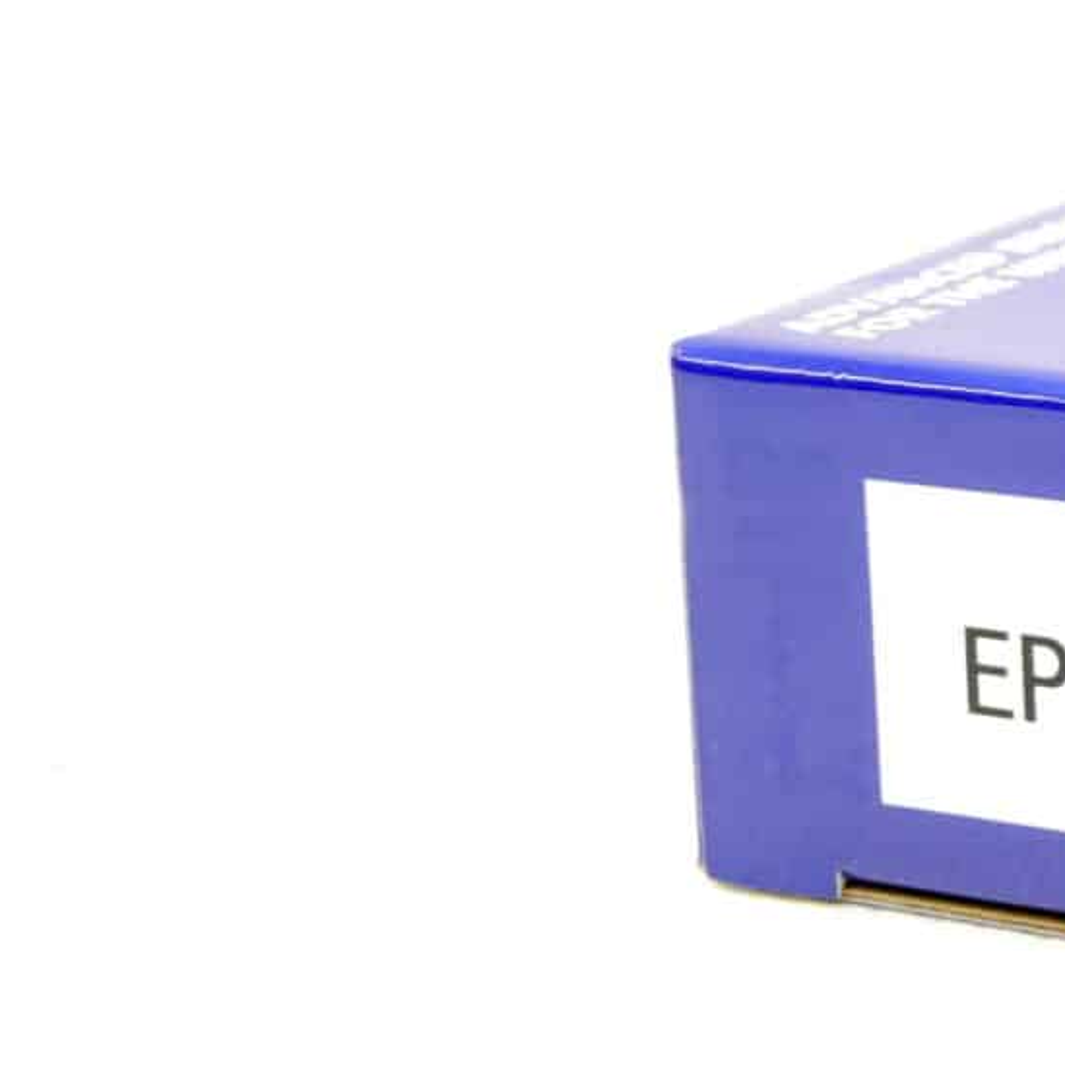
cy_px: 386
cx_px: 1837
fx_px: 4978
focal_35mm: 143
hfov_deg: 11.4
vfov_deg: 12.2
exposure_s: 1/125
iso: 400
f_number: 5.6
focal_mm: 30
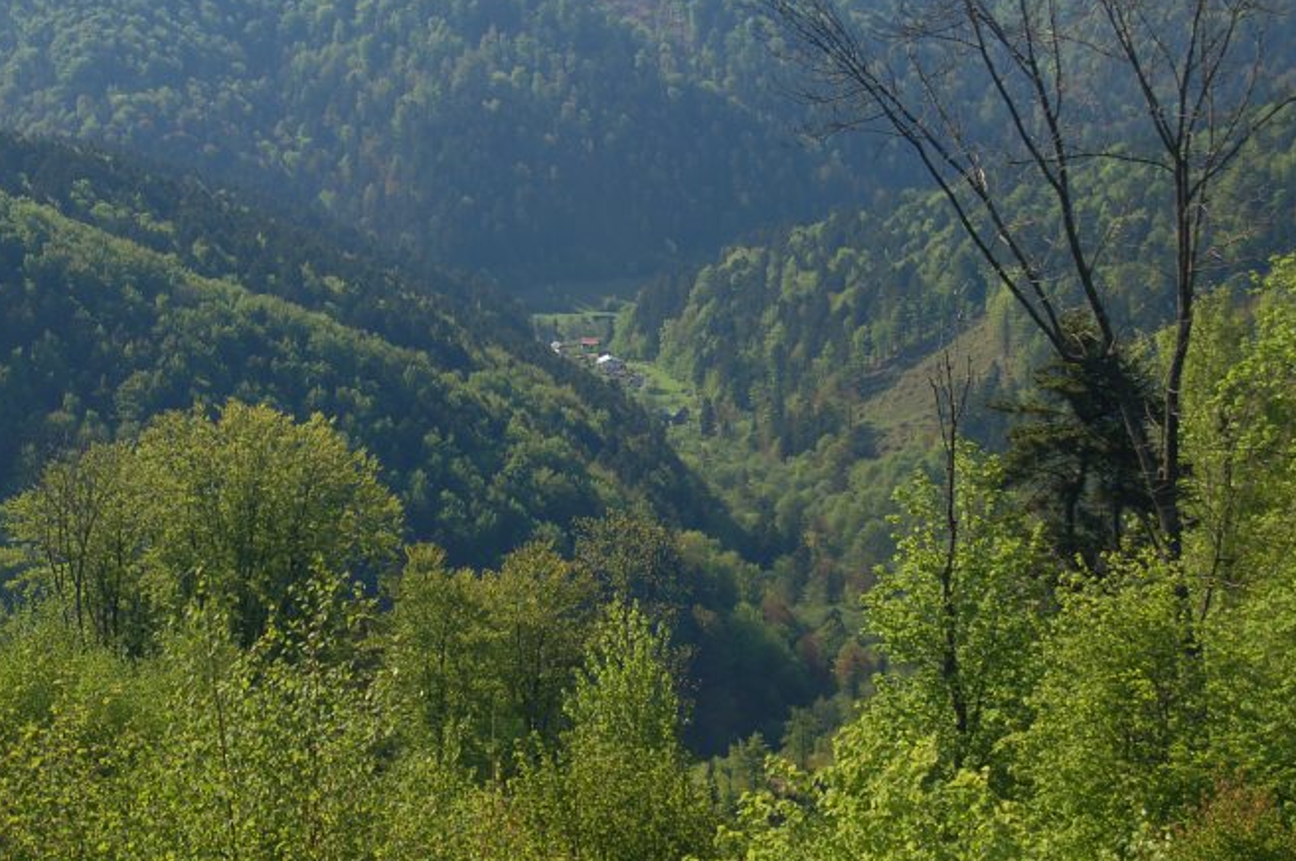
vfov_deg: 13.6
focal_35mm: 101
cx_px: 607
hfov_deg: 20.3
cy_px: 346
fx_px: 3618
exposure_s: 1/125
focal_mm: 55
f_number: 6.3
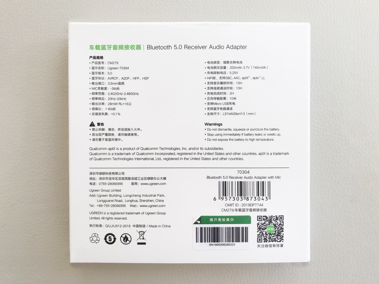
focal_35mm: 33
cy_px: 142
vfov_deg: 42.9
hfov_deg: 55.4
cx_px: 190
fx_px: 361
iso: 20
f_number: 1.8
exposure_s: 1/203
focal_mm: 3.99
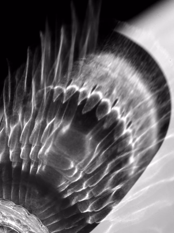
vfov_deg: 61.7
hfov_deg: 48.2
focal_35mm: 29
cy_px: 115
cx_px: 86
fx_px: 194
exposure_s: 1/991
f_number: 1.8
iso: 25
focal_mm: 4.25
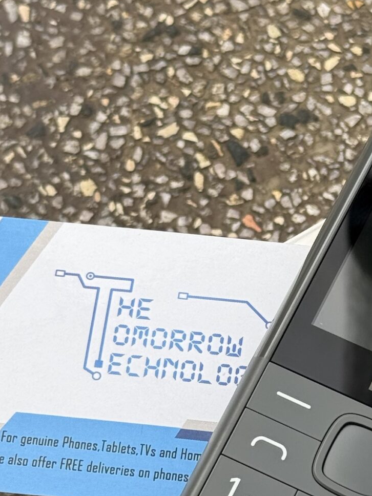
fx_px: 1820
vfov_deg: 15.5
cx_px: 319
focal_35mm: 127
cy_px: 302
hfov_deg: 11.6
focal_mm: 6.76
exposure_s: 1/291
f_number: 1.78
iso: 64
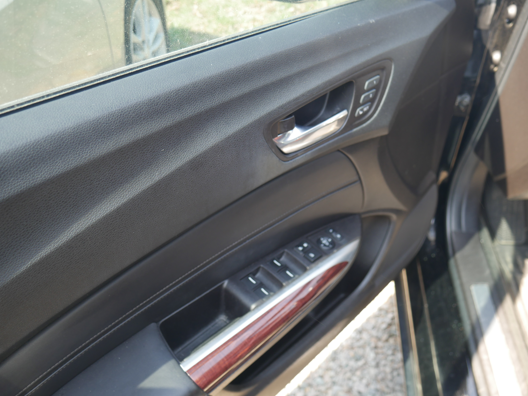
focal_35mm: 33
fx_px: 503
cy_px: 198
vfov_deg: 42.9
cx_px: 268
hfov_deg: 55.4
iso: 200
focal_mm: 16
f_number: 3.6
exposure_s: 1/100
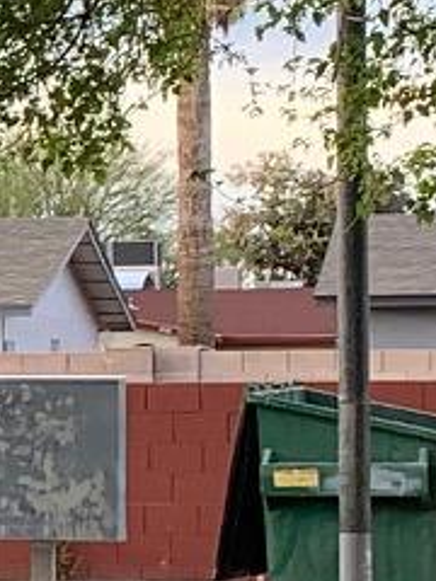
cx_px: -1444
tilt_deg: +0.5
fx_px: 3661
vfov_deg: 9.1
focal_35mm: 218
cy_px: 380
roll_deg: +0.2
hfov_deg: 5.7
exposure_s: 1/250
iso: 25
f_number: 1.8
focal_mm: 4.25
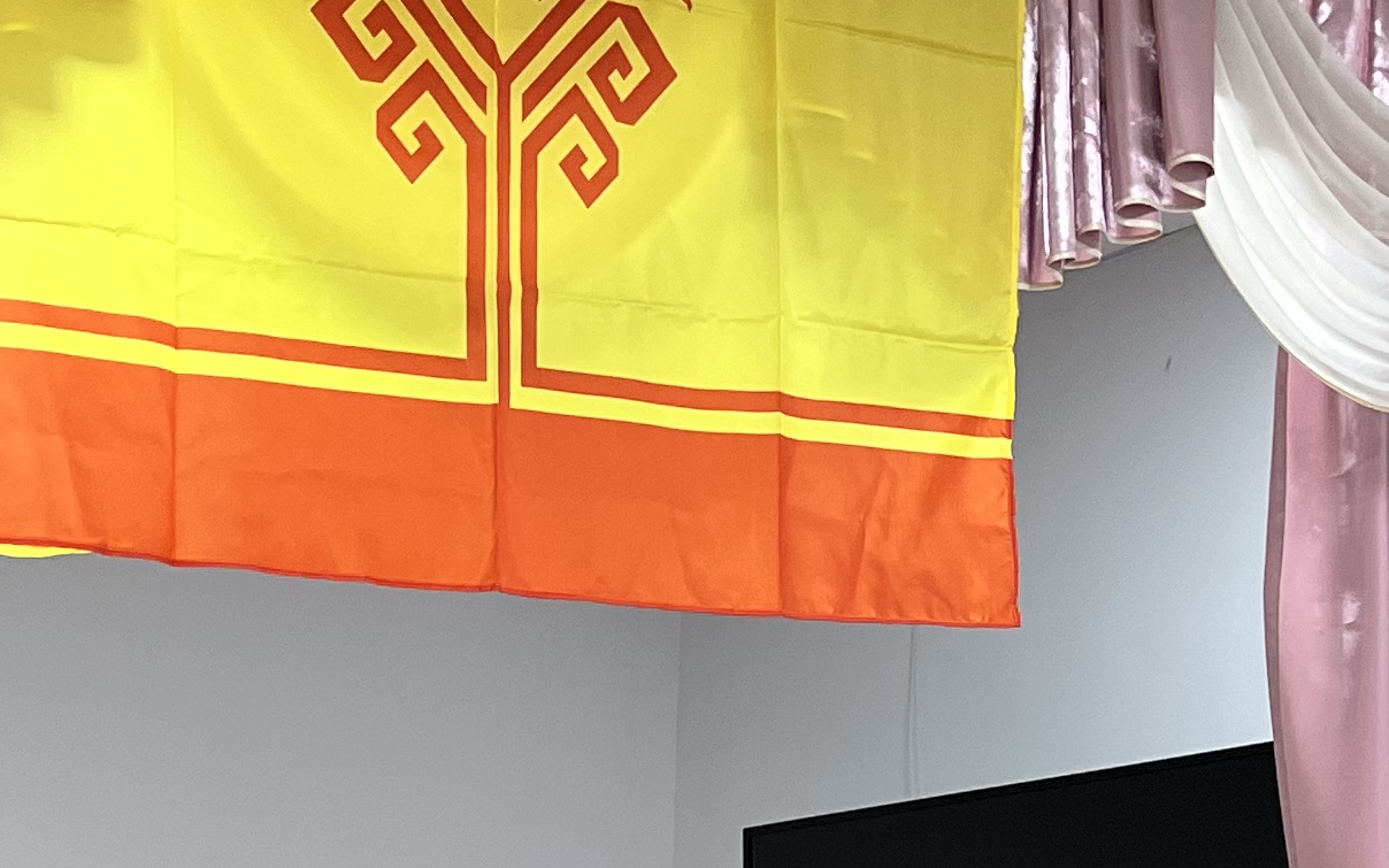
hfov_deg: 22.1
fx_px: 3483
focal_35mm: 92
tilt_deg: -7.3
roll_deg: +0.9
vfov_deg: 12.7
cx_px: 160
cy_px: 1634
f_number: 1.6
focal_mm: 5.1
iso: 80
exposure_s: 1/100
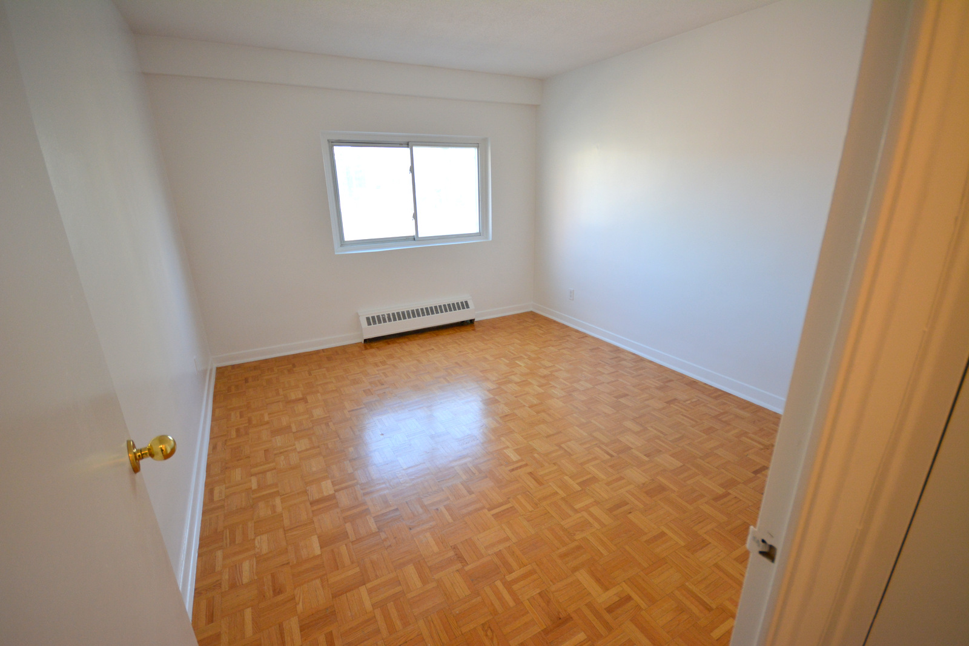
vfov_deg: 77.3
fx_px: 404
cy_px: 323
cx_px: 484
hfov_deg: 100.4
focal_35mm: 15
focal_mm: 10
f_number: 4
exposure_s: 1/60
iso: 400
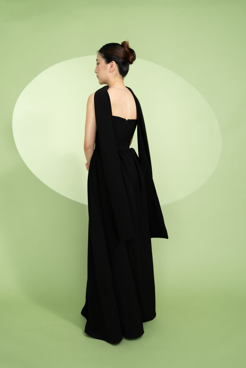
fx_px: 369
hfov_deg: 36.9
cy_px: 183
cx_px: 120
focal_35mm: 36
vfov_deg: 53.1
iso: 500
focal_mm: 35
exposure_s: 1/320
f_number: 2.8
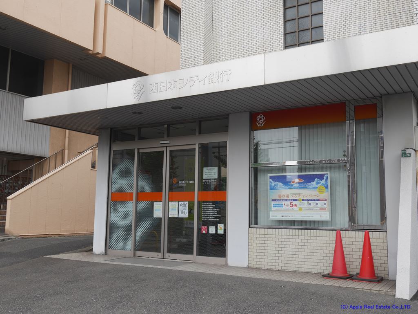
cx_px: 209
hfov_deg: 49.0
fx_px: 459
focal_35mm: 38
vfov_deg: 37.7
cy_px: 157
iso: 200
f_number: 6.3
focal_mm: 19
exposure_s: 1/250
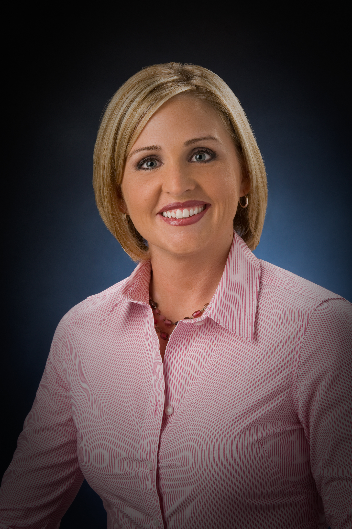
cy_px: 264
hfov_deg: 7.0
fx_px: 2867
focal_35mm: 195
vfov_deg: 10.6
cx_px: 176
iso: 100
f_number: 13
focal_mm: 130
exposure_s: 1/250
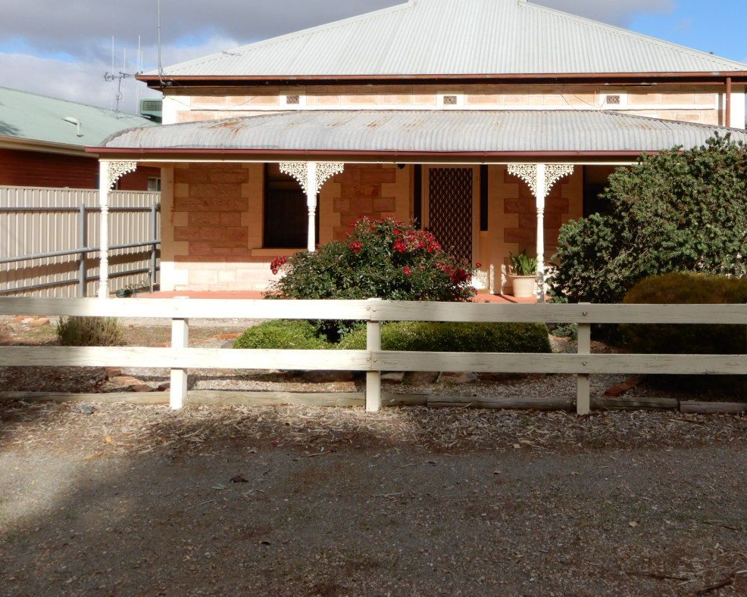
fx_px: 840
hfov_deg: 46.9
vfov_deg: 38.6
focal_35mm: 38
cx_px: 518
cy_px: 185
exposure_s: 1/1000
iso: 80
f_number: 3.4
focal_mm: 4.3
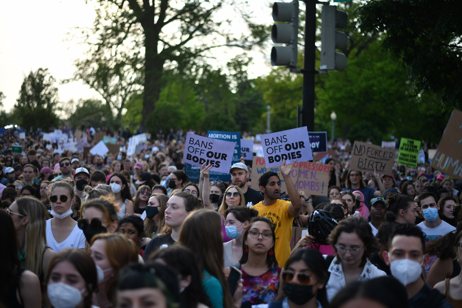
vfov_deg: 27.0
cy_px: 154
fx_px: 642
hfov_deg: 39.6
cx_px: 231
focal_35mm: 50
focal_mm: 50
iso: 64
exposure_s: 1/1250
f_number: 1.8
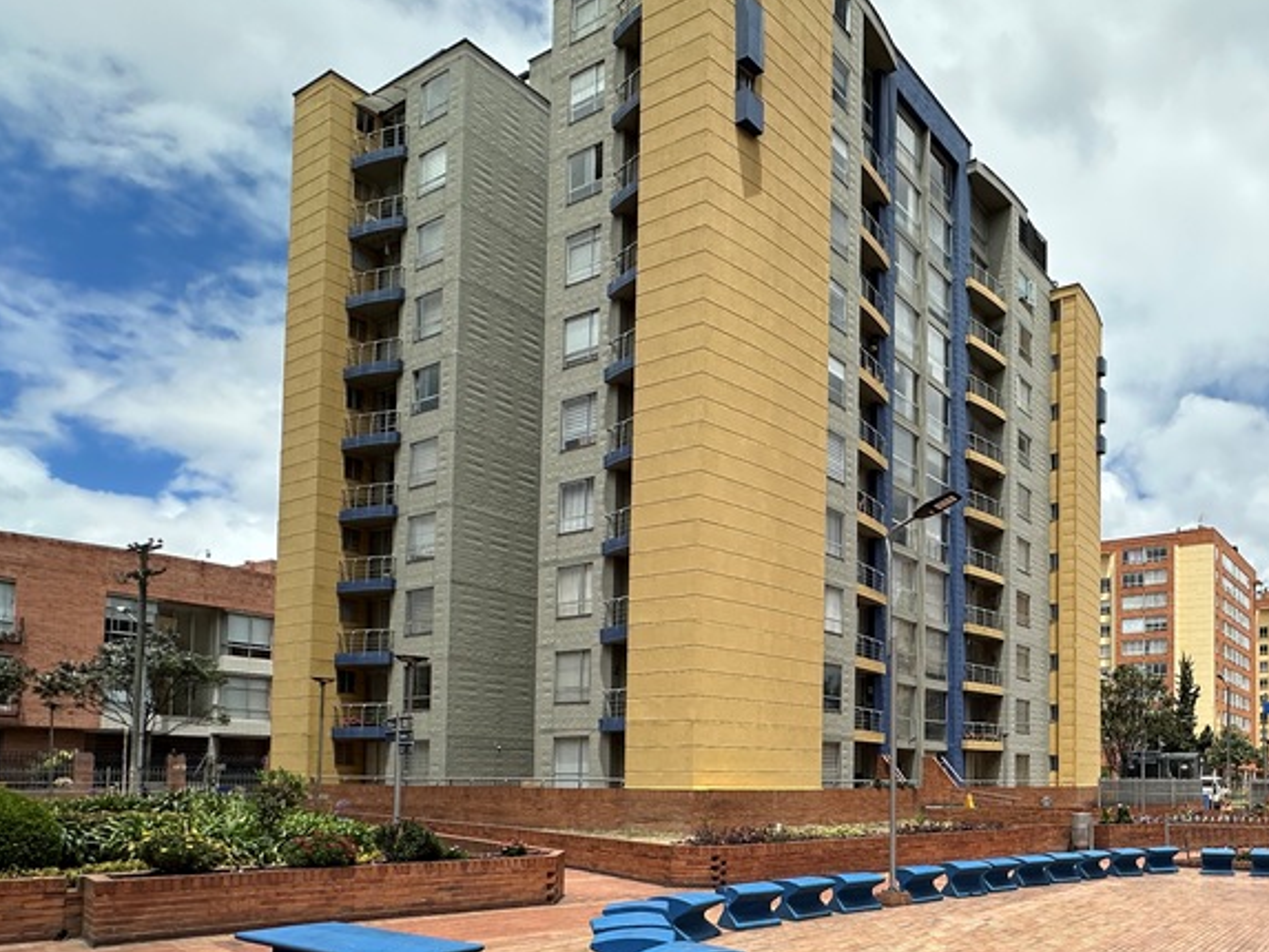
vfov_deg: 51.7
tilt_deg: +5.4
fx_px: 917
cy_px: 751
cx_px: 1001
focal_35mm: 25
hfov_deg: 63.8
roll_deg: -0.2
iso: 50
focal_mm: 2.22
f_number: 2.2
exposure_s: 1/2506
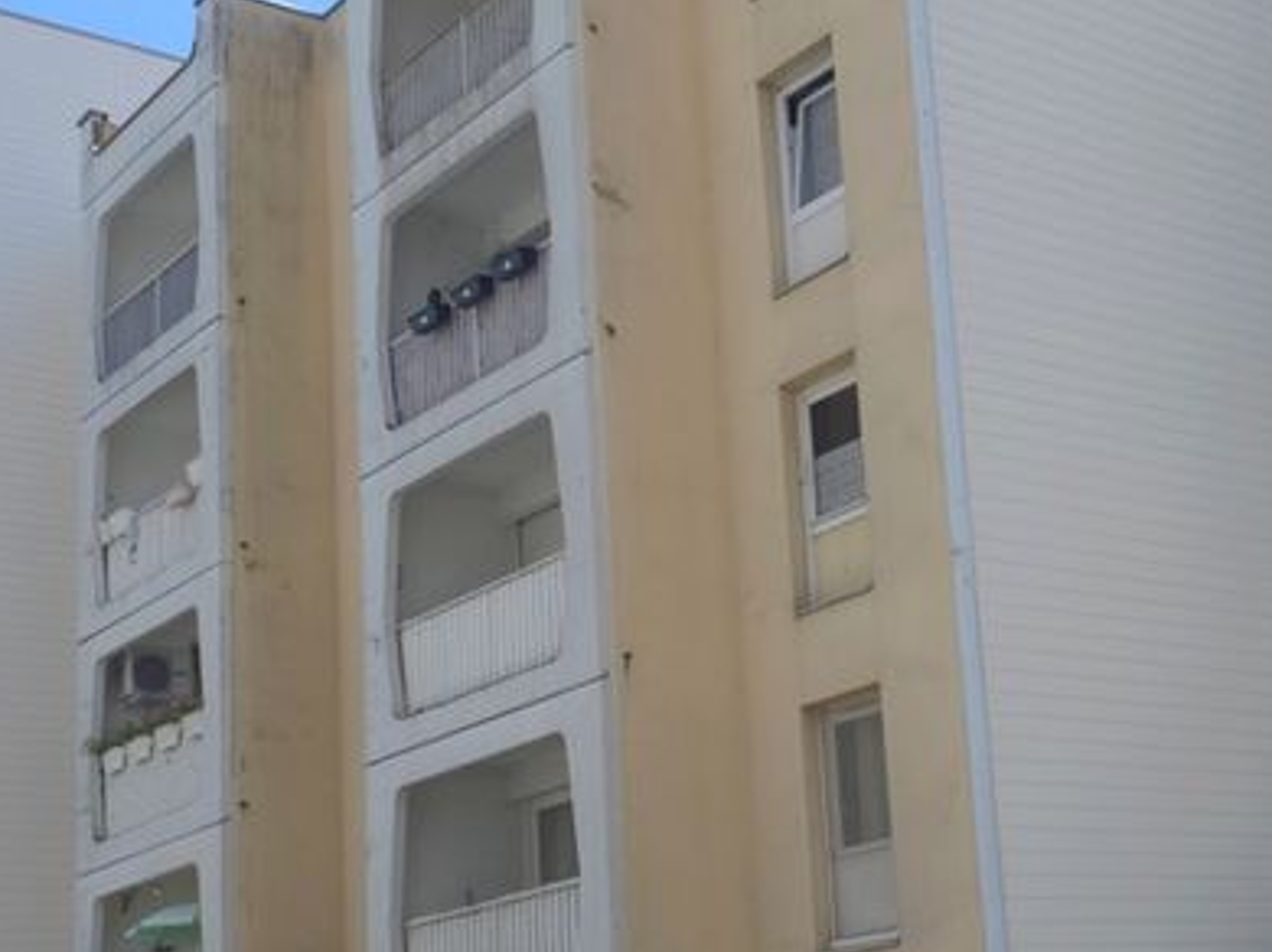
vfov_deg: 24.7
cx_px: 884
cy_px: 587
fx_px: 2167
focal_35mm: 59
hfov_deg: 32.3
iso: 12
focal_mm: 6.3
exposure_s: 1/470
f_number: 1.7
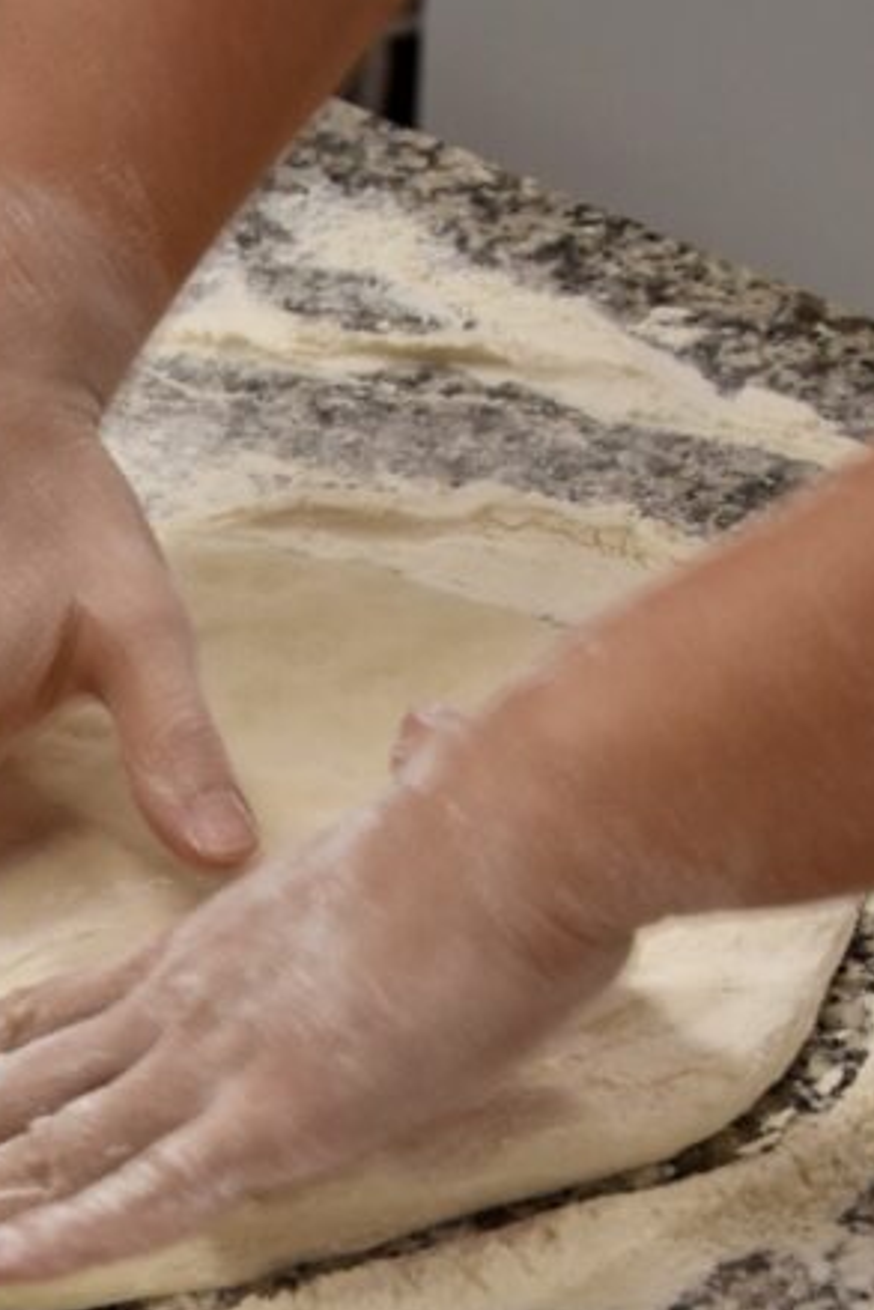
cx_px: 22
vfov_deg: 20.4
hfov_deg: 13.8
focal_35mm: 98
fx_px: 3566
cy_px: 1191
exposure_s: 1/80
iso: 400
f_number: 4
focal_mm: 28
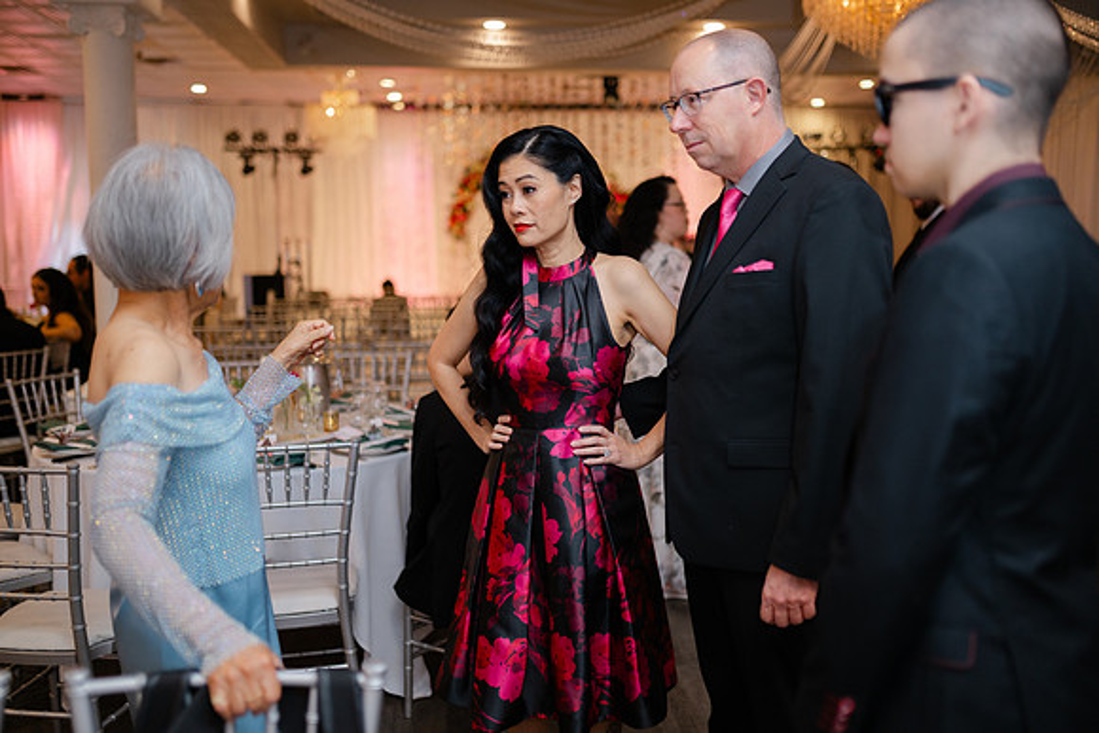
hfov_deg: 54.4
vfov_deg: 37.9
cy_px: 366
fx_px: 1069
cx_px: 550
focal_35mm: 35
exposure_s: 1/160
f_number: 1.4
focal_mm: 35
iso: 400
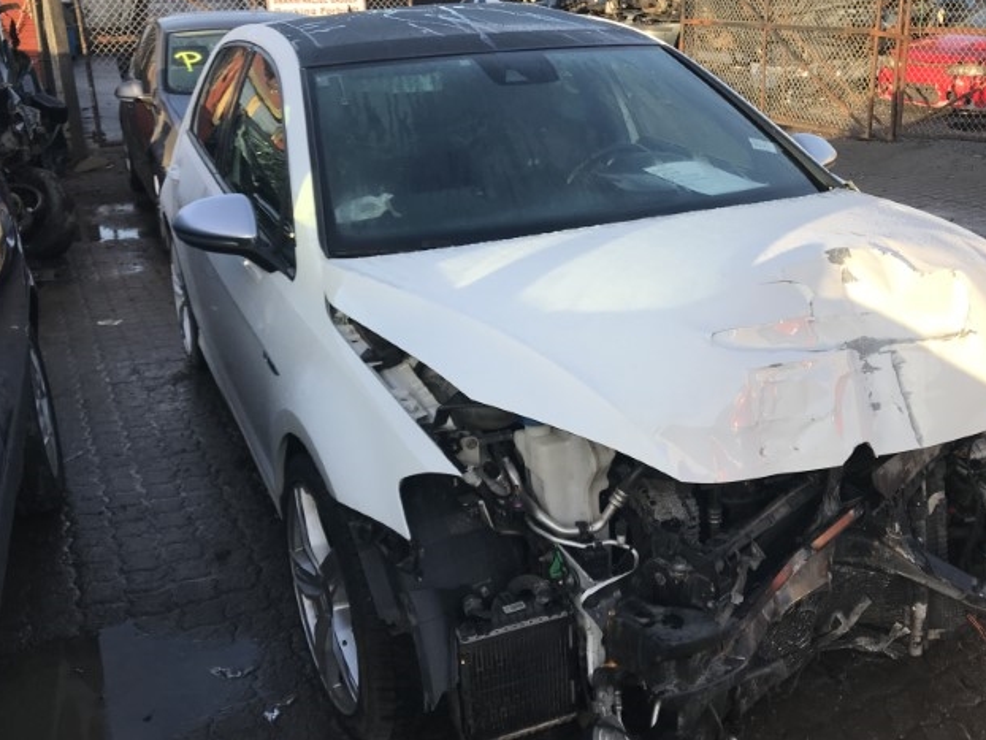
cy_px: 355
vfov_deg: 39.7
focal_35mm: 36
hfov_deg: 51.2
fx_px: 1026
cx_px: 548
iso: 20
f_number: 1.8
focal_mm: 3.99
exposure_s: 1/445
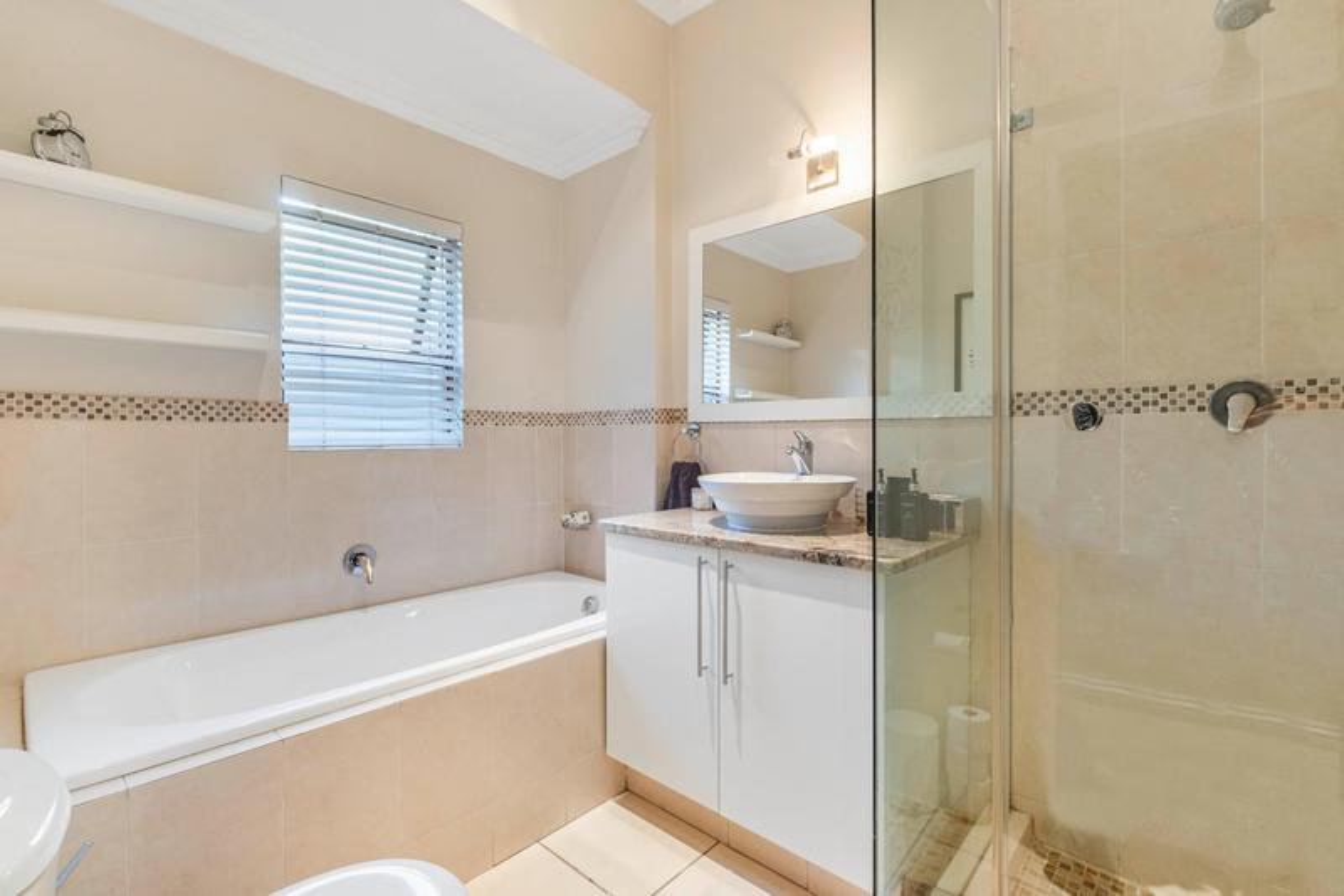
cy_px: 448
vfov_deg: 77.3
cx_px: 672
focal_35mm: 15
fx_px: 560
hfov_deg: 100.4
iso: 640
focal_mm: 10
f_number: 6.4
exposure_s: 1/15
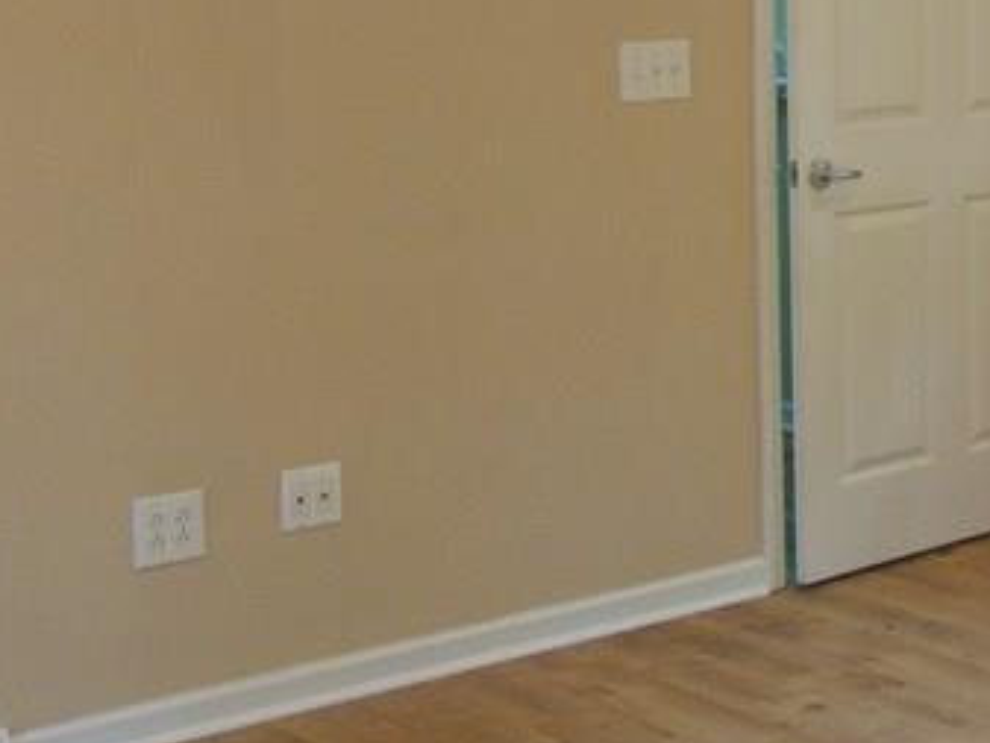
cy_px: 117
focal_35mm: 76
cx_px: 1140
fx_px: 2174
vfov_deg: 19.1
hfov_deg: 23.7
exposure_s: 1/30
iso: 100
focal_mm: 4.5
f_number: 3
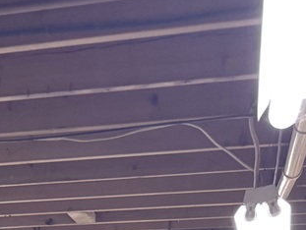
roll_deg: -0.4
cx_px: -237
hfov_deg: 15.4
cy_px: 520
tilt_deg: -8.4
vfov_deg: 11.5
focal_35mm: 111
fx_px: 982
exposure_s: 1/60
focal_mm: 6.76
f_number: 1.78
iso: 250
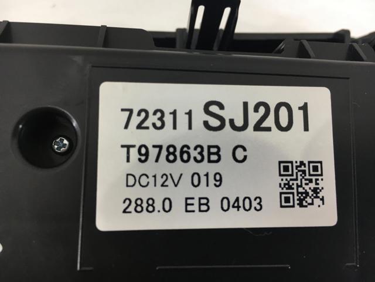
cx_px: 188
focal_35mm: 29
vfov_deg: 48.2
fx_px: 314
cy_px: 141
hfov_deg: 61.7
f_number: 2.2
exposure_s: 1/33
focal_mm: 4.15
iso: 32
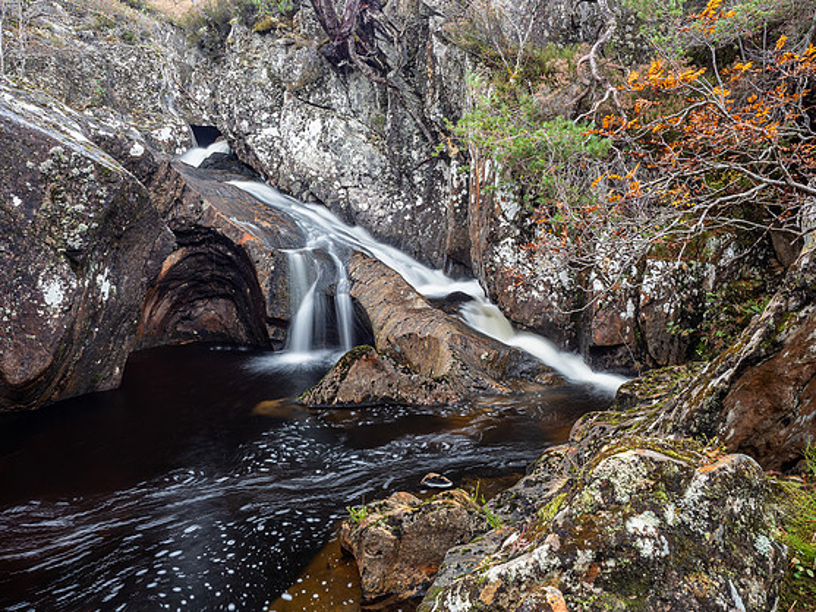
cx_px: 415
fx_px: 589
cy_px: 314
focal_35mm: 25
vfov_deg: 54.9
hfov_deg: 69.4
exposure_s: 2
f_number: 7.1
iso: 200
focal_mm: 12
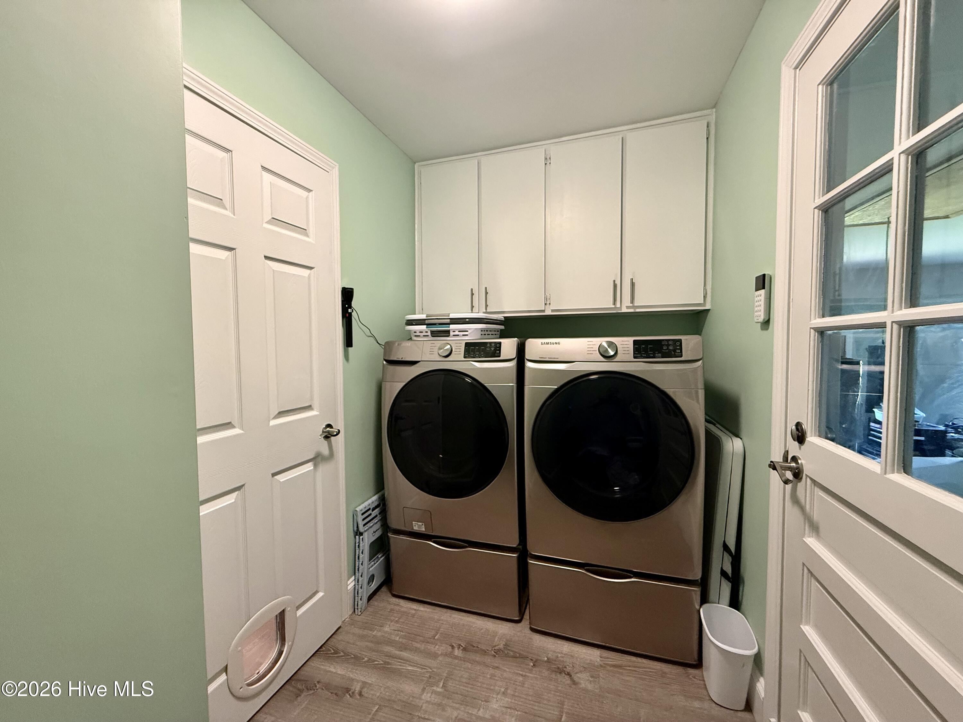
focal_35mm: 14
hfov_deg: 102.1
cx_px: 482
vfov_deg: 85.7
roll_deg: +0.5
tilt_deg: -1.7
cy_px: 361
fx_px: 389
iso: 400
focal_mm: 2.22
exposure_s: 1/60
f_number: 2.2
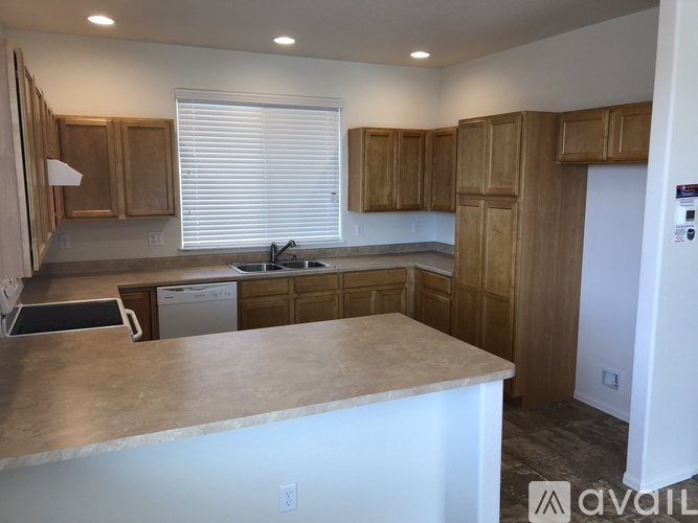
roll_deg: +0.8
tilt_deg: -8.9
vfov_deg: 49.7
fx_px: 564
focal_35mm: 28
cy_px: 262
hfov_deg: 63.5
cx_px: 349
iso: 25
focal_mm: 3.99
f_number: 1.8
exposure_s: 1/30
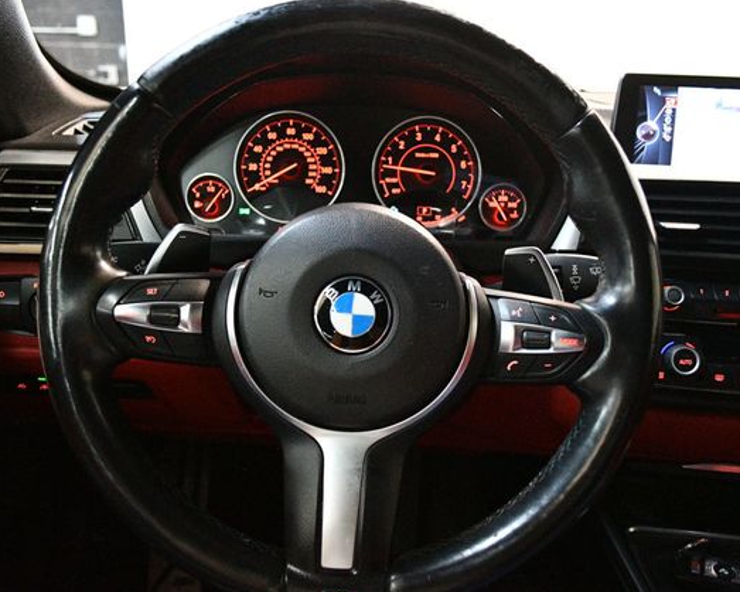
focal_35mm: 31
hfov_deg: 57.2
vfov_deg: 47.1
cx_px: 379
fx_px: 679
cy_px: 296
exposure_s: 1/60
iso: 8000
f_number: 3.5
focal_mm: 18
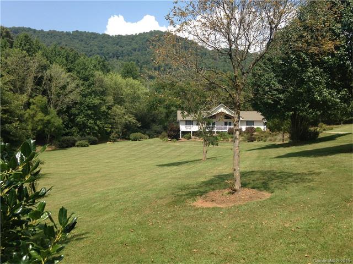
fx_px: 337
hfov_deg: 55.4
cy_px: 132
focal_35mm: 33
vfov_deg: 42.9
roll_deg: +0.2
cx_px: 176
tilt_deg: +1.7
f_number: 2.4
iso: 50
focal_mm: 4.12
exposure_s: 1/968
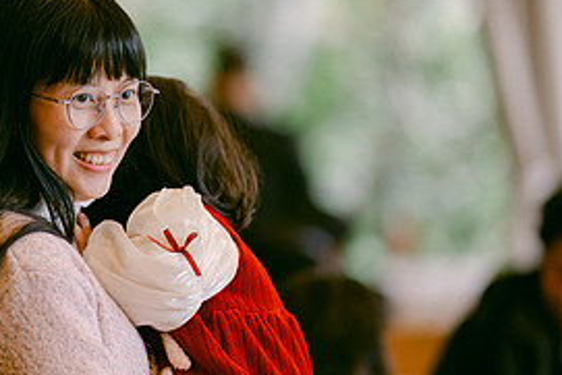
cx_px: 110
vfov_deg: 6.1
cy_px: 125
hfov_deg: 9.1
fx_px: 3514
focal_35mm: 225
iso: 200
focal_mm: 105
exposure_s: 1/1600
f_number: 1.4
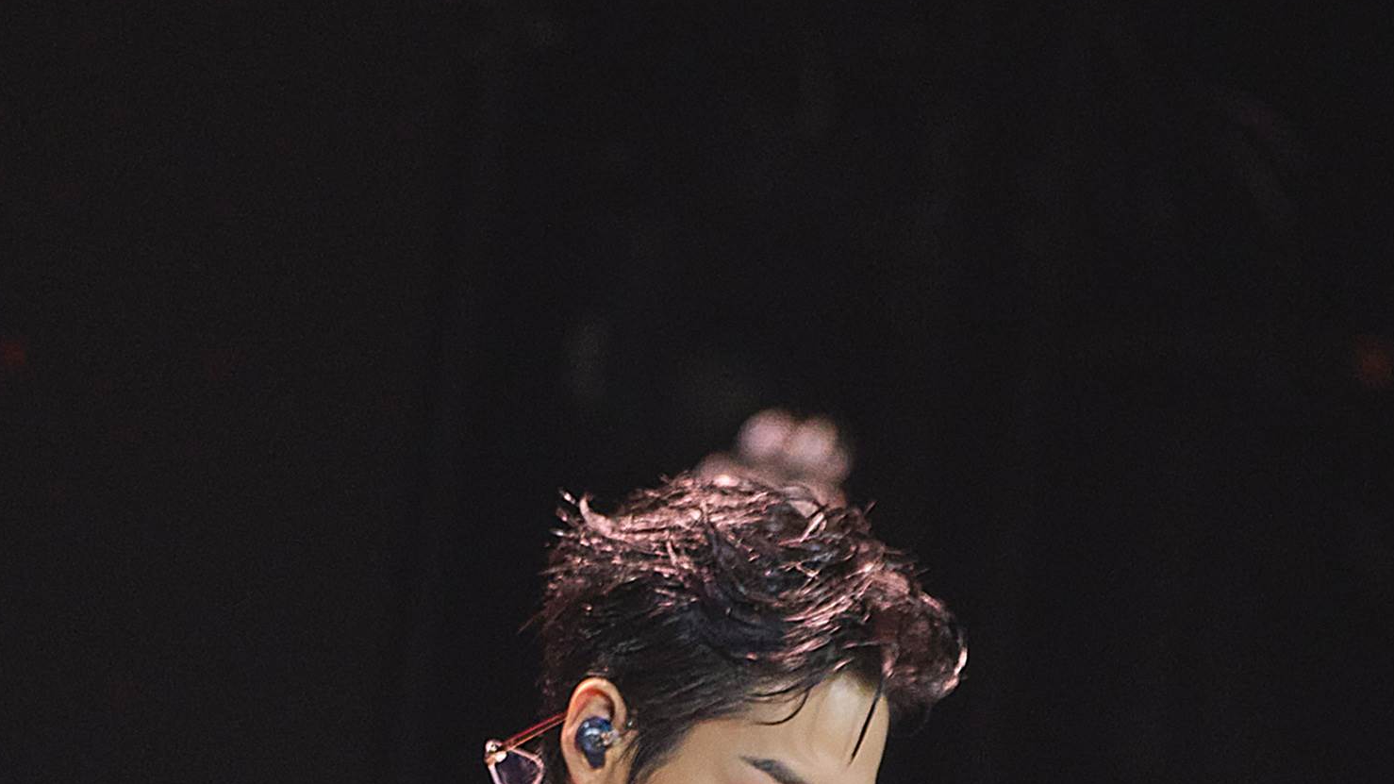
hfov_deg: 5.3
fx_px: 15042
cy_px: 1054
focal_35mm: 407
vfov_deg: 3.0
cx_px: 484
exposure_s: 1/400
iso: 2500
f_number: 2.8
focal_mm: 150
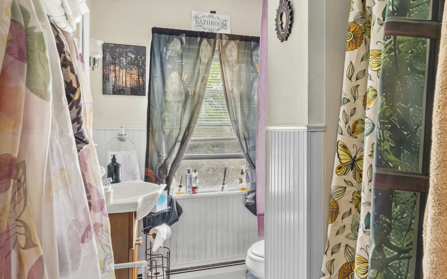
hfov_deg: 69.9
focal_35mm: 26
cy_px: 133
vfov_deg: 47.6
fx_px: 317
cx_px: 262
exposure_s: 1/2
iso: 320
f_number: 9
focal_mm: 16
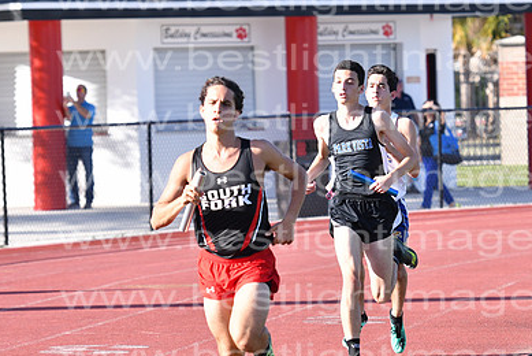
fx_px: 4629
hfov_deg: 6.6
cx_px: 371
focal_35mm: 313
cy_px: 210
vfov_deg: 4.4
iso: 800
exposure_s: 1/2500
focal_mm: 140
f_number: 5.6
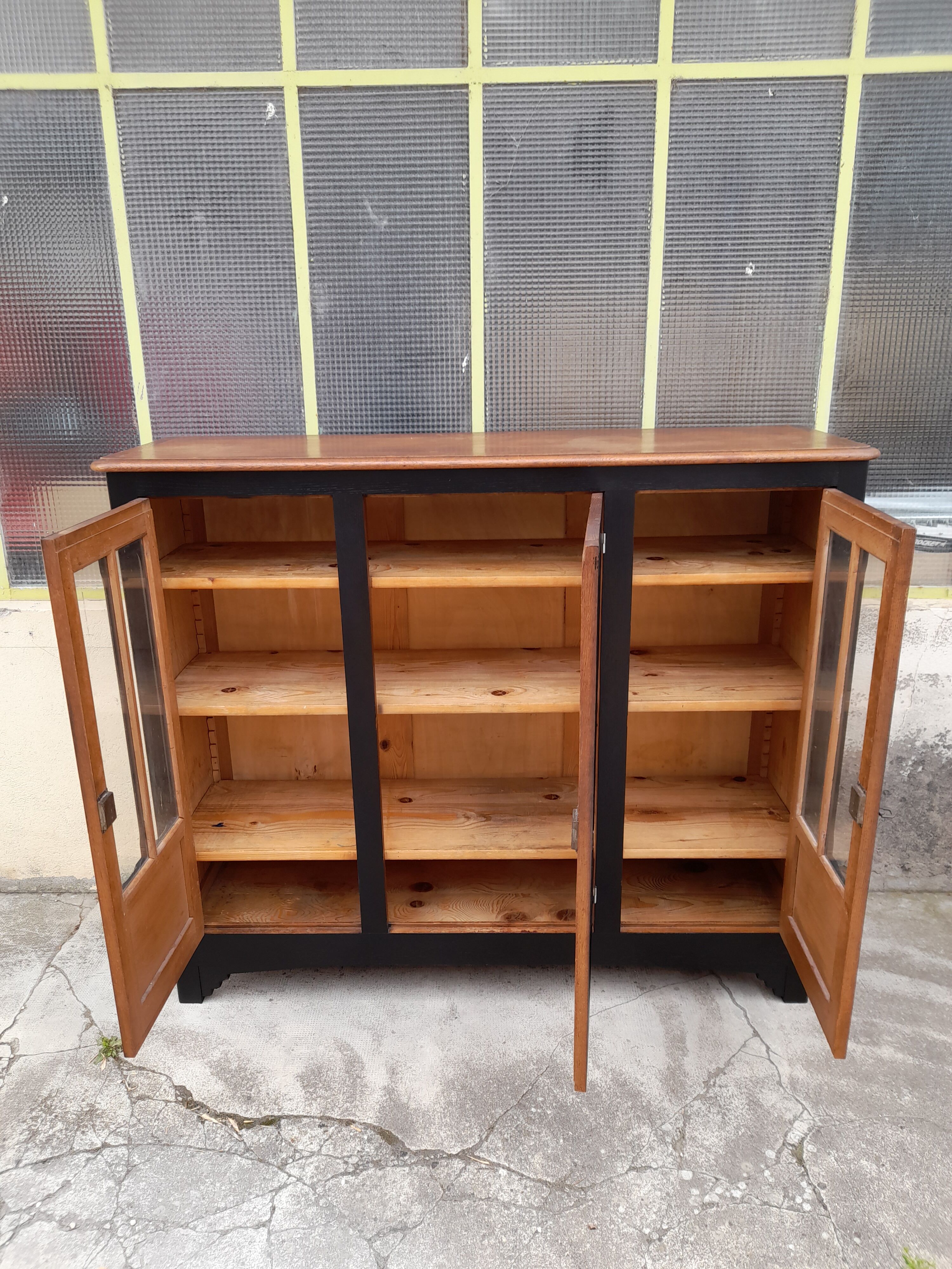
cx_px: 476
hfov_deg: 54.9
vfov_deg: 69.4
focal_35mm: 25
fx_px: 917
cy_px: 634
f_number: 2
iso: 20
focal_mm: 4.6
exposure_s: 1/128
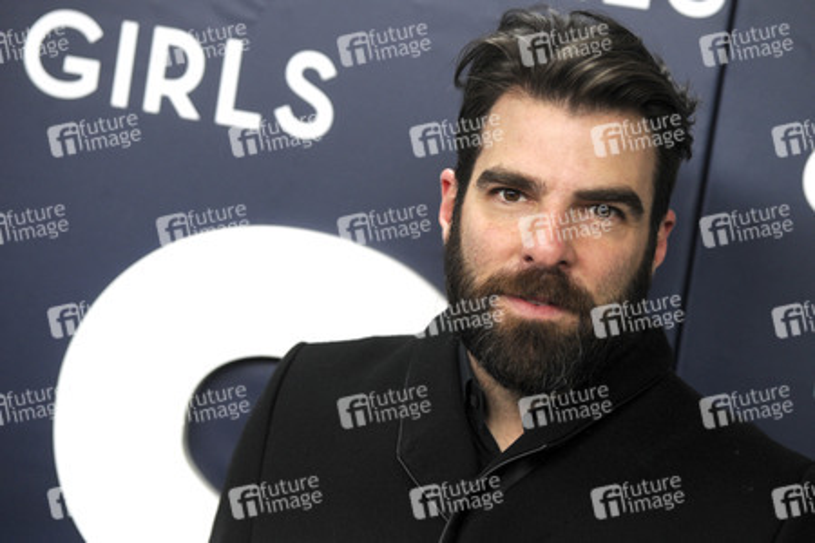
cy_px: 272
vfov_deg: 10.2
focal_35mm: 135
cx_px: 408
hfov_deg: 15.2
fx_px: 3056
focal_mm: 135
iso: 1600
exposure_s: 1/320
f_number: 5
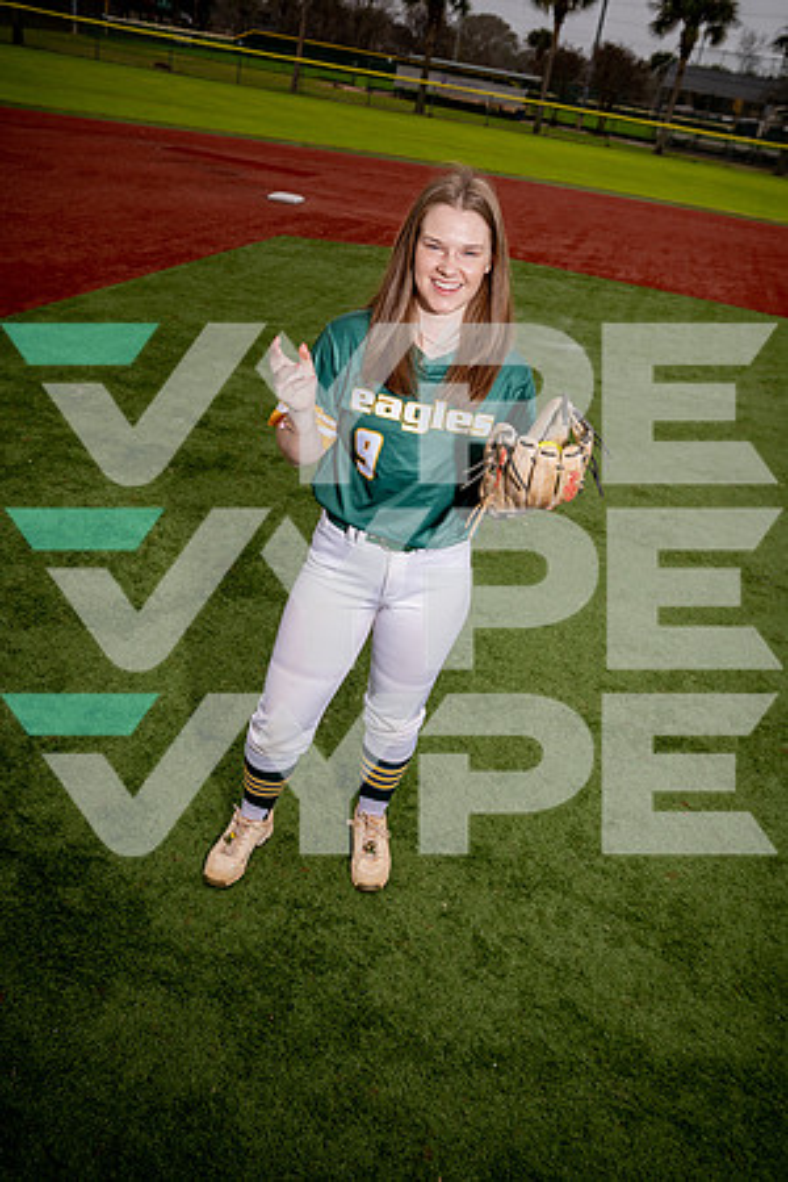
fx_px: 1018
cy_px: 591
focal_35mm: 31
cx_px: 394
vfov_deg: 60.3
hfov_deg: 42.3
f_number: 7.1
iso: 100
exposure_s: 1/250
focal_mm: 31
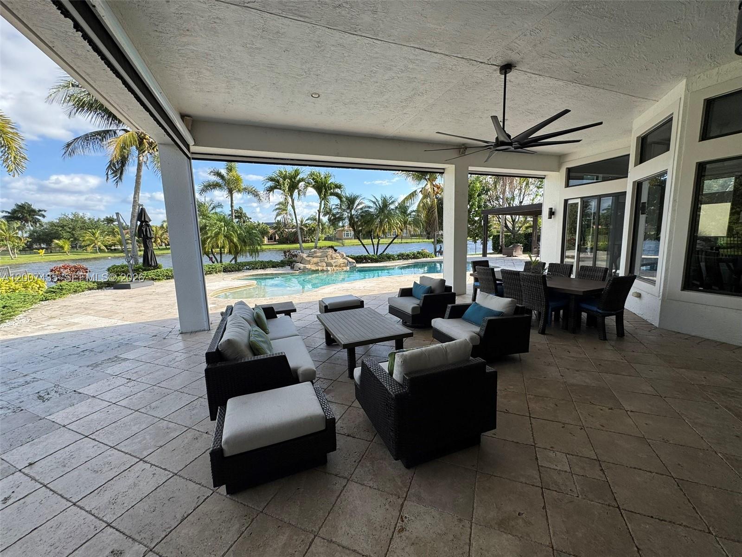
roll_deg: +1.9
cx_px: 371
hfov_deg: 102.1
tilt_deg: -9.3
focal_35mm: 14
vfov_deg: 85.7
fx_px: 300
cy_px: 278
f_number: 2.2
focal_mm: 2.22
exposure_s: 1/657
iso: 50
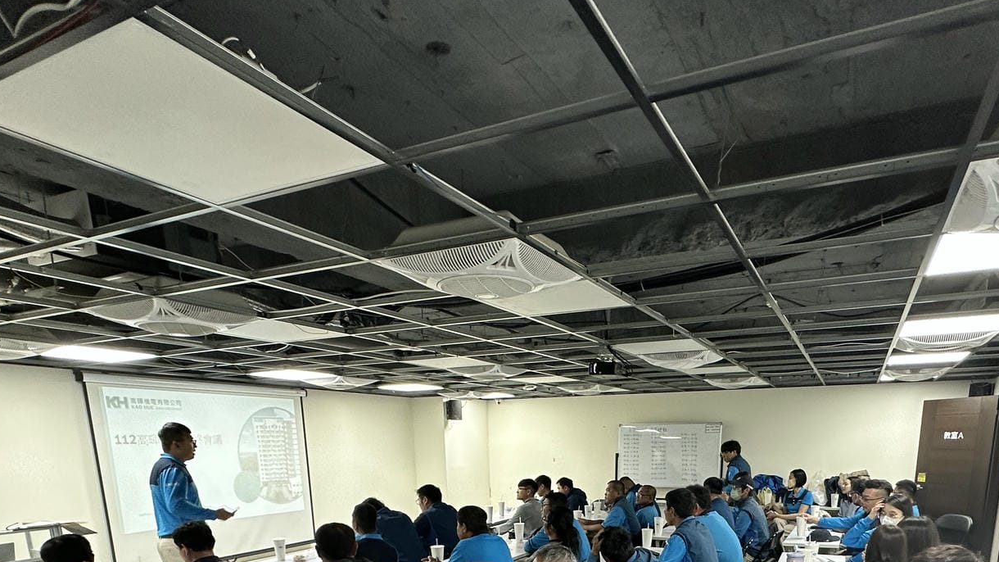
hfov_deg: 76.1
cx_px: 552
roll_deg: +0.9
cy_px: 582
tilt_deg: -13.3
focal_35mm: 24
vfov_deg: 40.7
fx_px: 636
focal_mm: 2.22
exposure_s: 1/60
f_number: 2.2
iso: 200
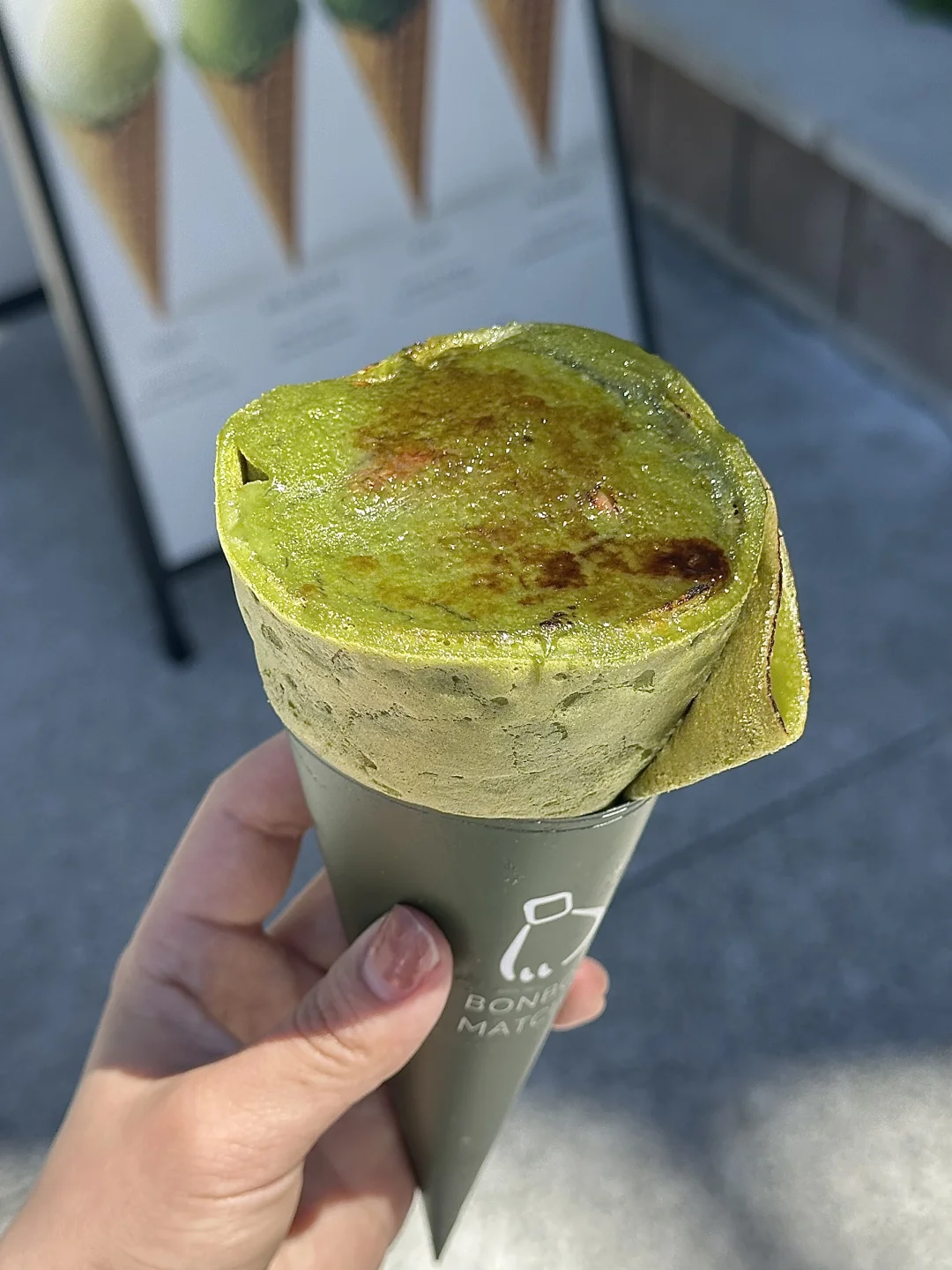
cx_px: 476
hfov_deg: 30.3
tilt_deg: -42.0
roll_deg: -8.9
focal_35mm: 48
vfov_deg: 39.7
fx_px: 1760
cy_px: 635
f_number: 1.78
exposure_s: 1/1475
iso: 64
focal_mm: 6.86
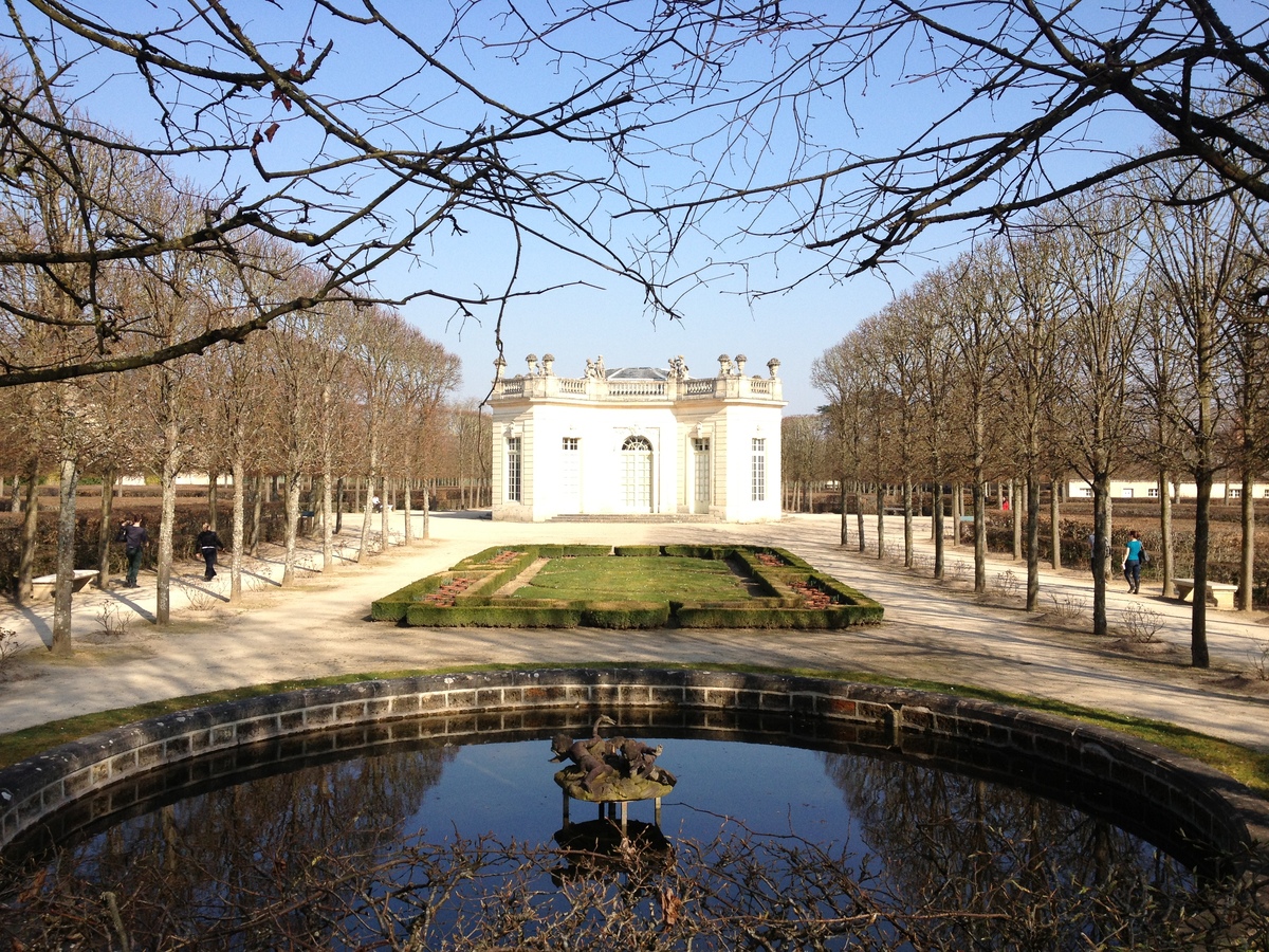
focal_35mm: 35
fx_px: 1283
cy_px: 476
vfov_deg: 40.7
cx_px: 634
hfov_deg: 52.6
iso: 50
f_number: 2.4
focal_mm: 4.28
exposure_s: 1/1104
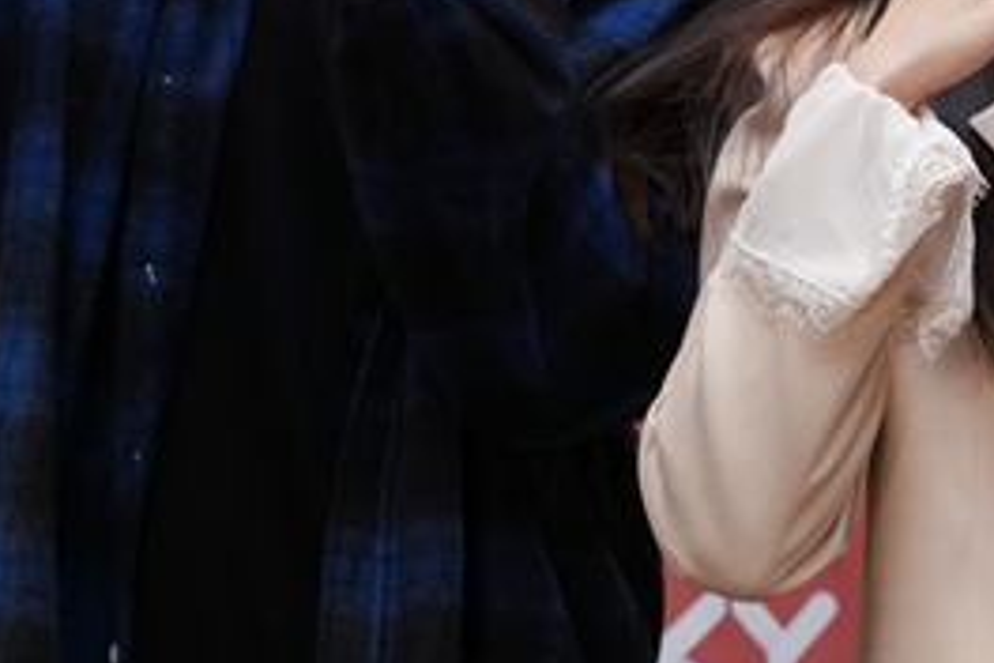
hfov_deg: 11.7
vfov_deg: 8.5
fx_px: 4431
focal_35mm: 160
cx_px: 1852
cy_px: 139
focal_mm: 33.1
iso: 800
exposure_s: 1/200
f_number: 5
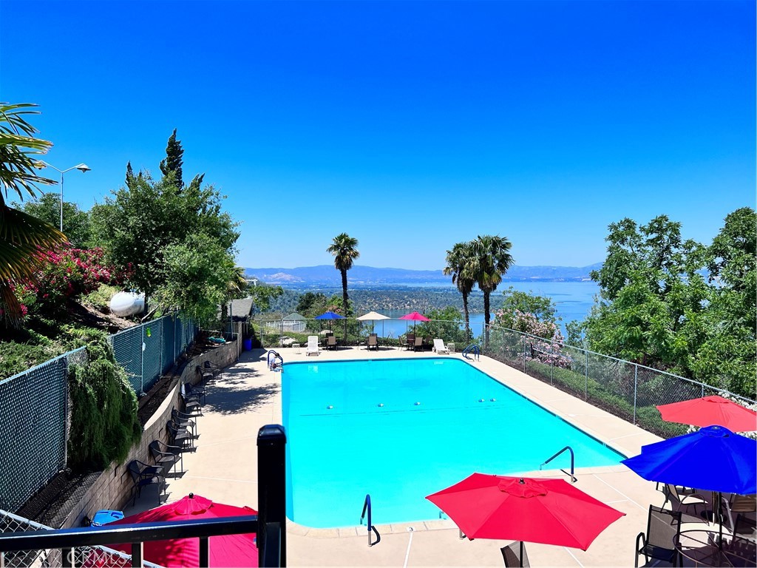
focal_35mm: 26
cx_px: 378
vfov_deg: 53.1
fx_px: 569
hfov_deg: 67.3
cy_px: 284
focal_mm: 5.7
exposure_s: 1/6579
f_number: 1.5
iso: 50
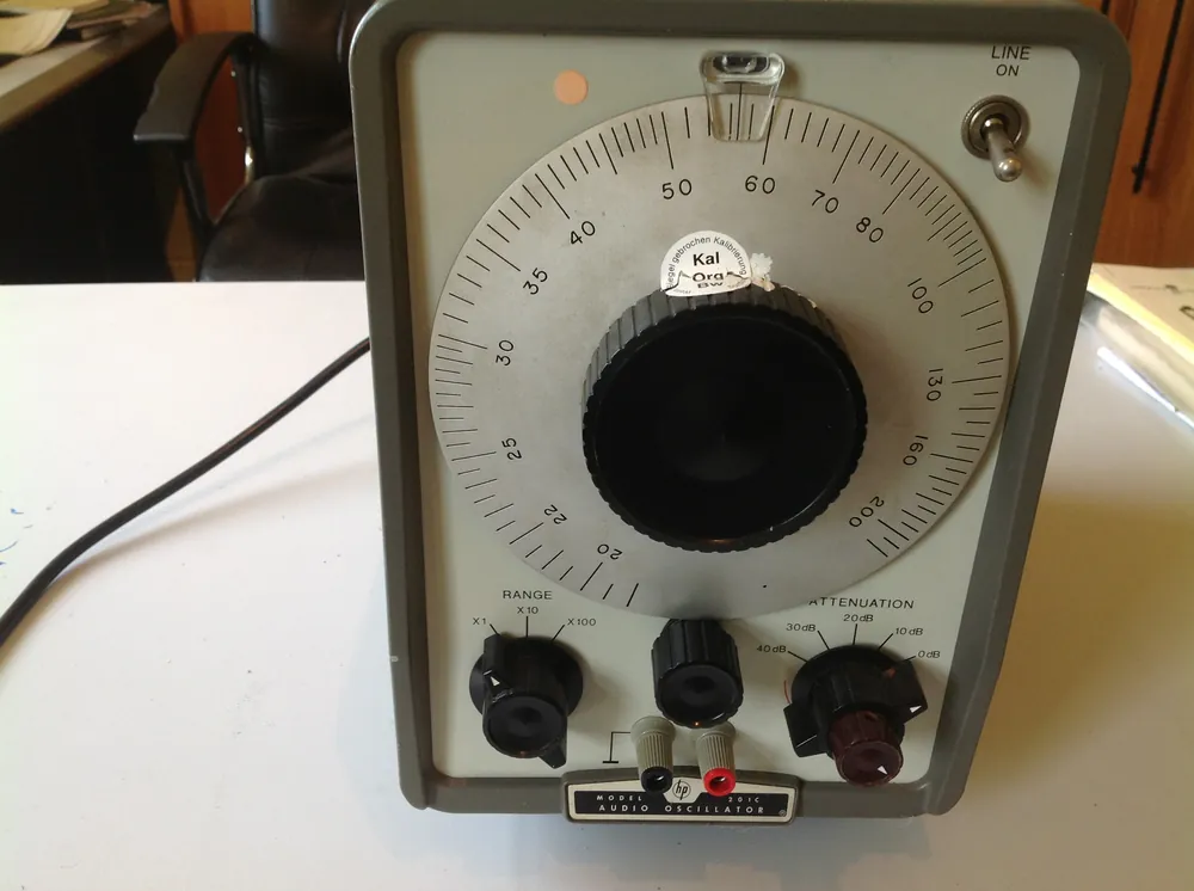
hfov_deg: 52.7
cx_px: 597
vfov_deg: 40.6
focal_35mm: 35
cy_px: 446
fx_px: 1205
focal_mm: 4.28
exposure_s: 1/30
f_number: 2.4
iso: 50
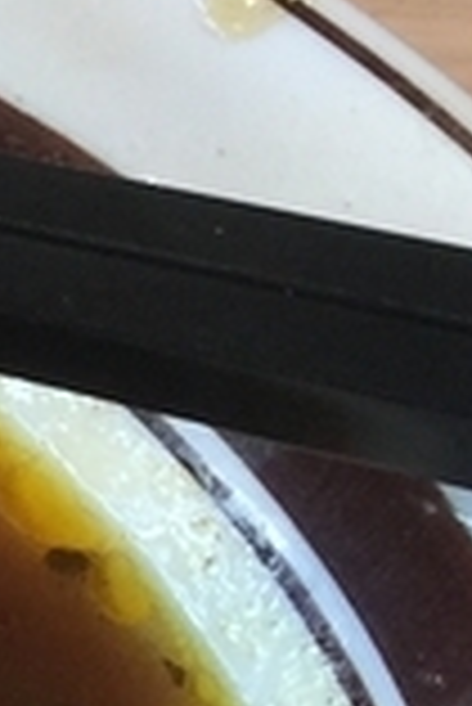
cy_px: 135
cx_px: -1735
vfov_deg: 8.9
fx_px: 4513
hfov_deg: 5.0
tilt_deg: -48.0
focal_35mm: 230
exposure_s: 1/40
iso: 32
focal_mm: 4.15
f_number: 2.2
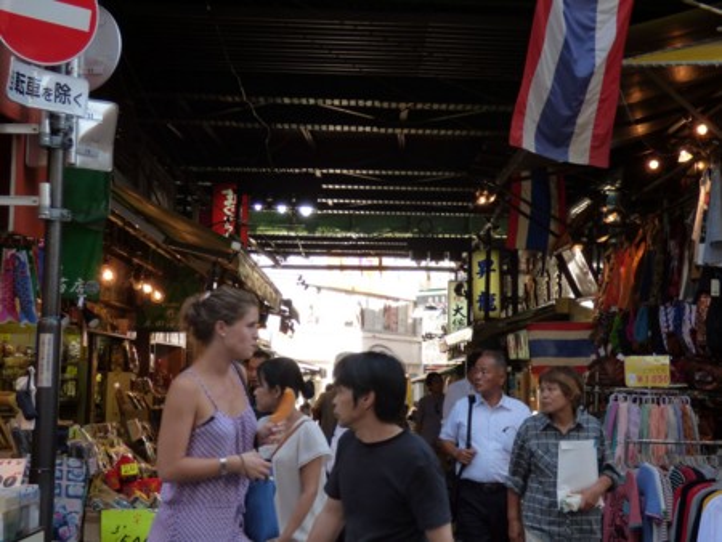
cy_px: 271
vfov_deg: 23.3
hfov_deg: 30.7
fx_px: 1315
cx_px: 361
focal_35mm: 63
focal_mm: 10.77
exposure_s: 1/125
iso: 160
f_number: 4.1
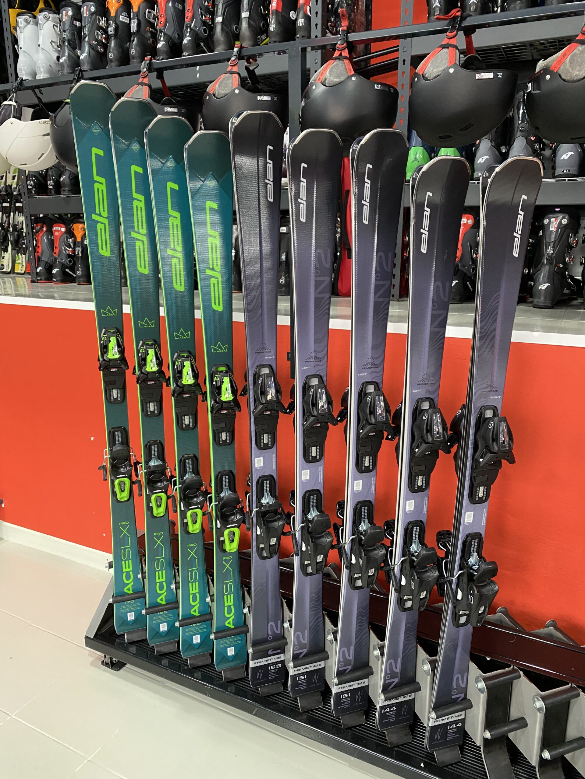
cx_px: 292
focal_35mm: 26
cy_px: 390
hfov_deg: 53.1
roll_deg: -0.9
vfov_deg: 67.3
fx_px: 586
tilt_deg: -13.1
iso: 320
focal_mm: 4.25
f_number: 1.8
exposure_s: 1/50
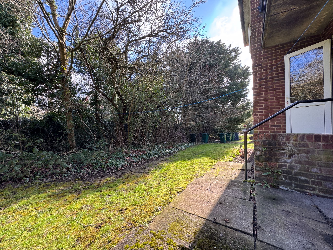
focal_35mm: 14
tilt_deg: +0.8
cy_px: 125
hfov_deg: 102.1
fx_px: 135
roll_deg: +1.8
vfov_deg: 85.7
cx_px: 166
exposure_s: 1/133
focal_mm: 2.22
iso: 40
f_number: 2.2
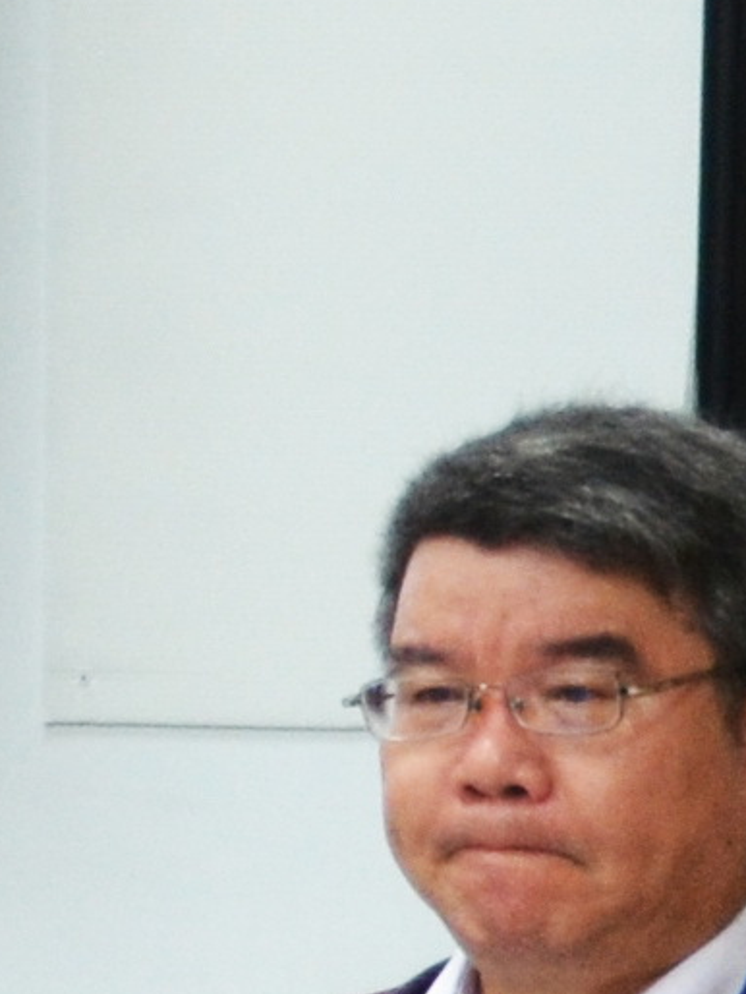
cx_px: -3693
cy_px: 389
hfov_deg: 2.8
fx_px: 13856
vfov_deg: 4.1
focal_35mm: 483
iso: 800
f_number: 4.5
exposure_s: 1/60
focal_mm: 35
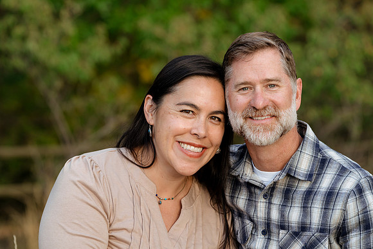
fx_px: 1700
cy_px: 124
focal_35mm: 164
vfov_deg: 8.4
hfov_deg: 12.5
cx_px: 186
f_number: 5.6
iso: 640
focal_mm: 164
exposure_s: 1/200
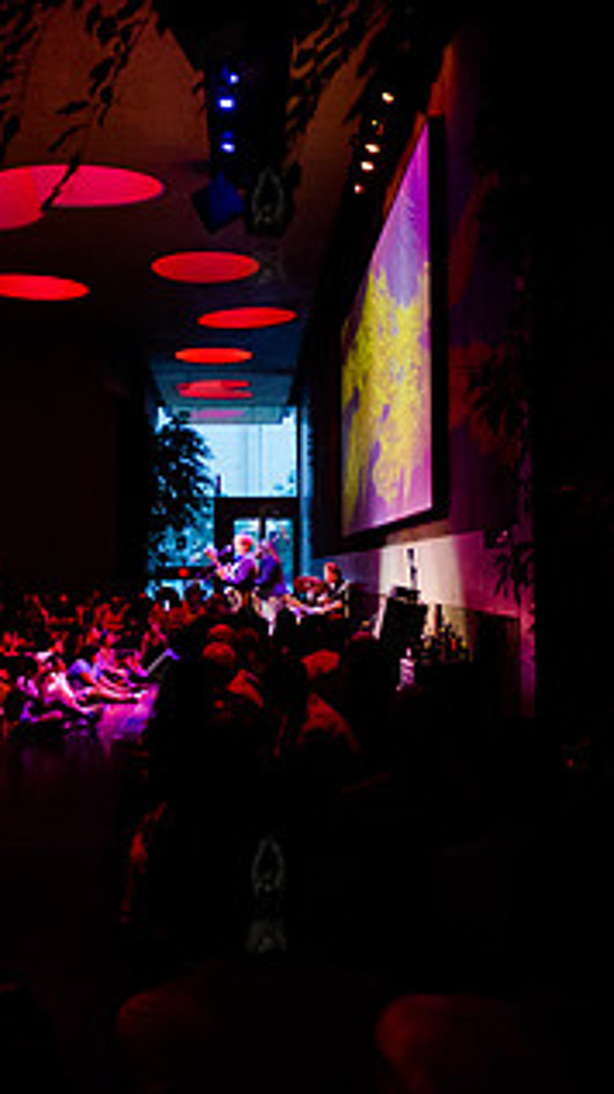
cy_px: 557
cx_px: 266
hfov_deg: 25.9
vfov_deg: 44.6
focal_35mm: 46
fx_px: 1333
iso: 3200
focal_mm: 24
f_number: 2.8
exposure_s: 1/250
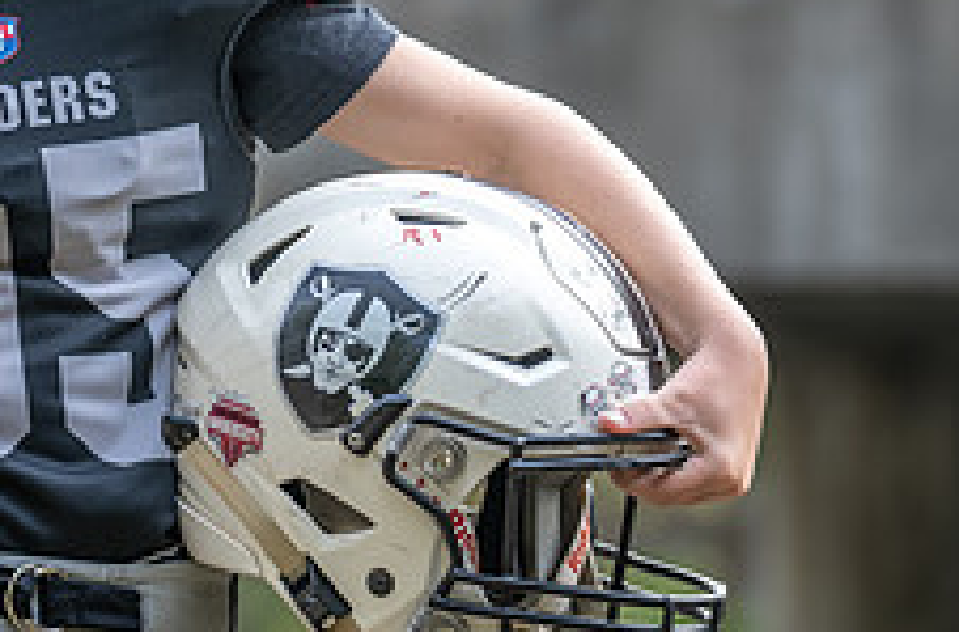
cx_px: 48
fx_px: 9796
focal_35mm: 369
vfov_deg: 3.7
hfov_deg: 5.6
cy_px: 127
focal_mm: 130
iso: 160
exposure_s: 1/320
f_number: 2.8
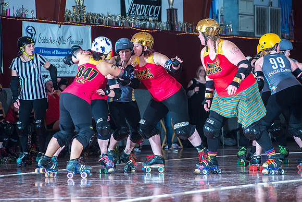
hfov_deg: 10.3
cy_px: 101
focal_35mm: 200
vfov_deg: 6.9
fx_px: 1678
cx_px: 151
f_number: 5.6
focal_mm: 200
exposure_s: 1/160
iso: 800
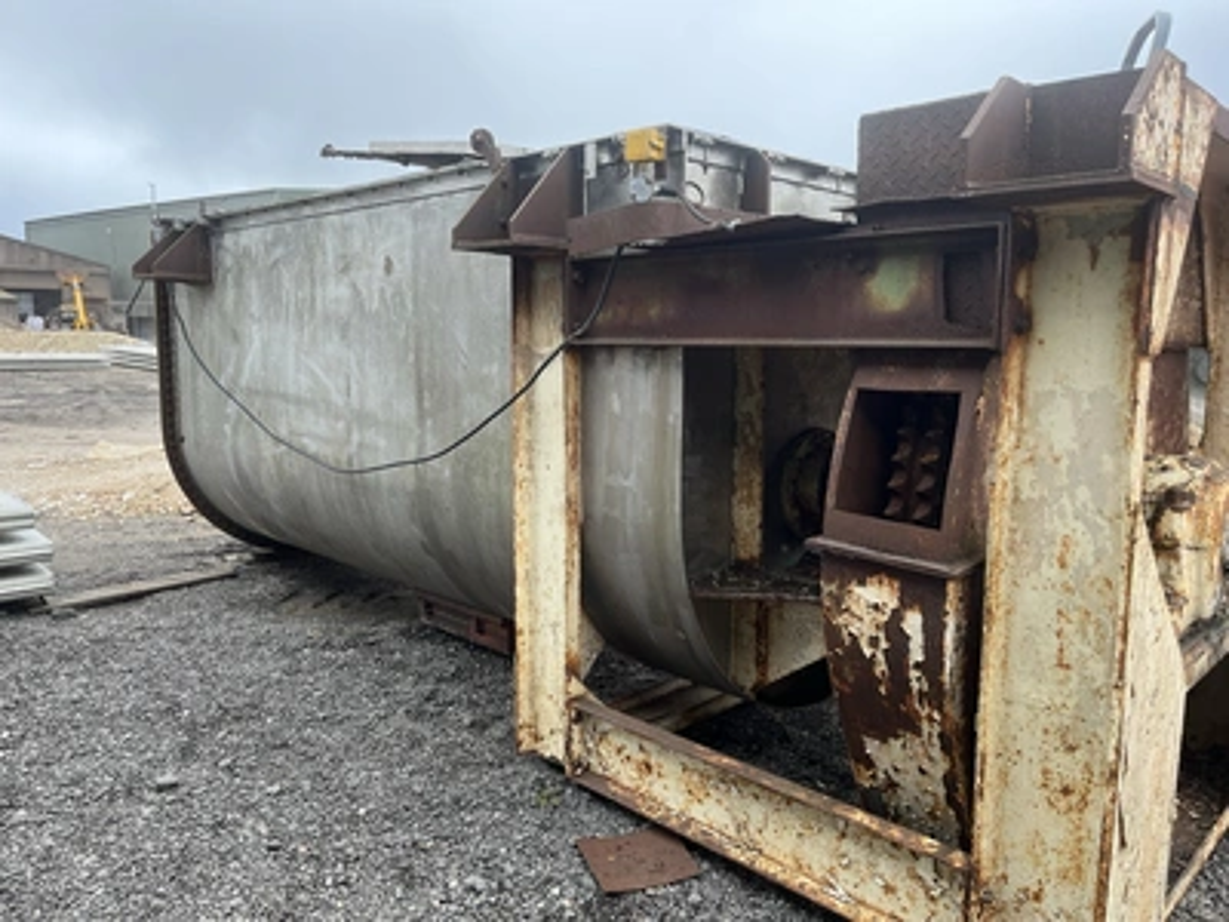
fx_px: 923
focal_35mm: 26
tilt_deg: -5.8
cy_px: 461
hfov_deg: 67.3
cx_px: 614
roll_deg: -0.5
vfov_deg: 53.1
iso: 50
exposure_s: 1/484
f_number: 1.6
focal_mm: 5.1
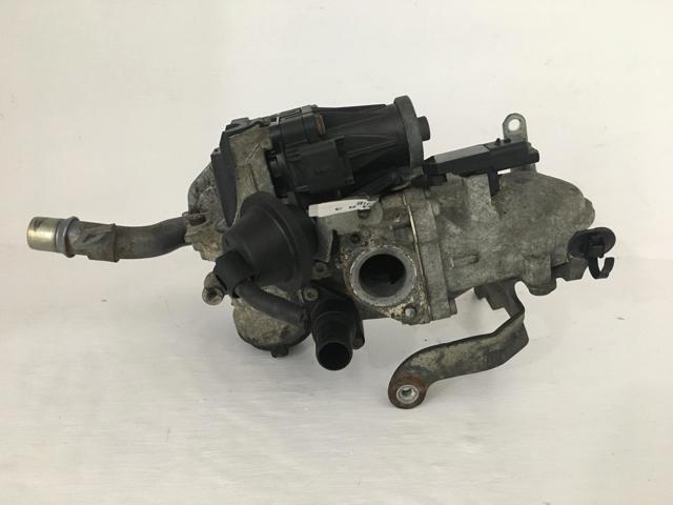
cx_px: 336
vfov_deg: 48.2
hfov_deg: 61.7
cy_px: 252
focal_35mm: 29
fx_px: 564
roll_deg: -1.8
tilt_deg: -16.0
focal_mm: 4.15
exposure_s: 1/20
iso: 200
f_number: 2.2
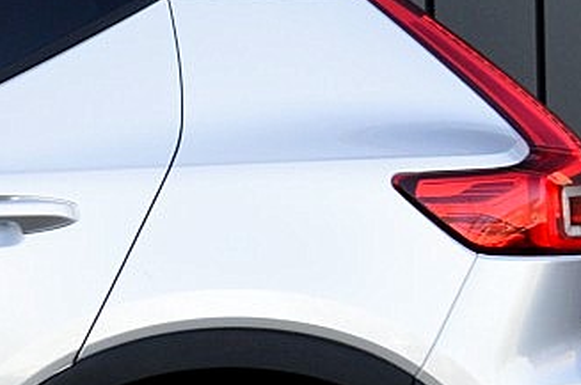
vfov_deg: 7.3
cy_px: 225
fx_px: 3005
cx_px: -636
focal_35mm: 186
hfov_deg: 10.1
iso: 400
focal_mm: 25
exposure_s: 1/100
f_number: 9
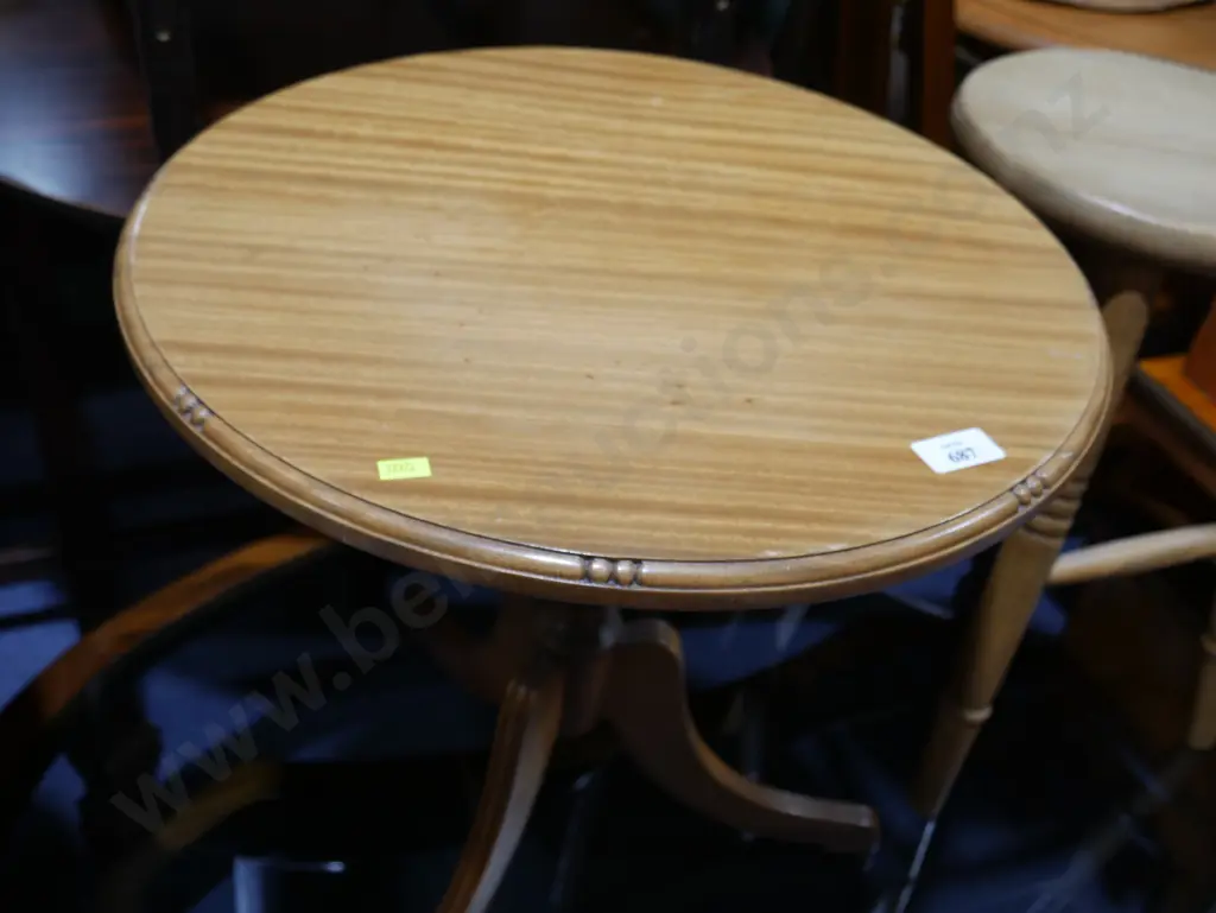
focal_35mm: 38
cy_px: 456
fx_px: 1336
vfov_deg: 37.8
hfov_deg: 49.0
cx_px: 608
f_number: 4.1
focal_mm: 19
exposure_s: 1/60
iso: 320
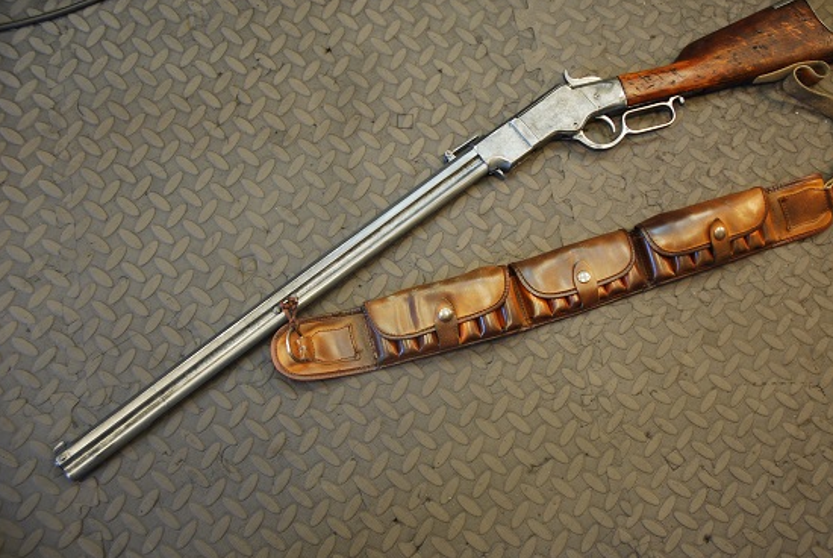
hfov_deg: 53.1
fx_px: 834
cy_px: 286
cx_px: 441
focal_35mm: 36
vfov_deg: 37.0
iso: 360
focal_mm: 22
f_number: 3.8
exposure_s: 1/30
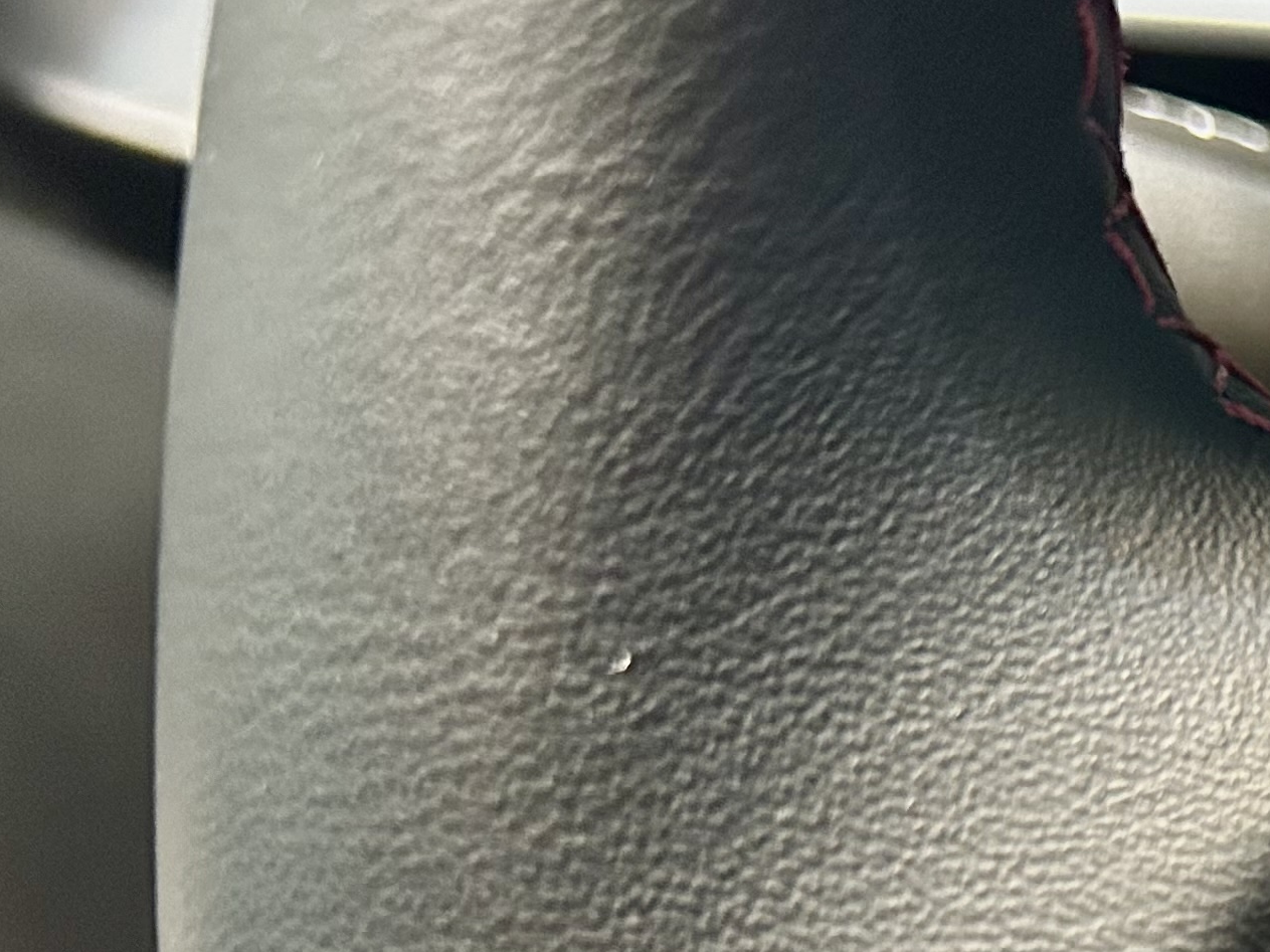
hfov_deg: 20.1
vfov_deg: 16.8
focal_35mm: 83
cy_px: 1213
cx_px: 1944
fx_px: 3045
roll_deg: +1.4
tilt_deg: -39.7
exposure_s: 1/59
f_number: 1.5
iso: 500
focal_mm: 5.7
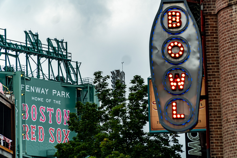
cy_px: 79
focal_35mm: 158
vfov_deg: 8.7
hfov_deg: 13.0
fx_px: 1037
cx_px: 118
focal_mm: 105
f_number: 4
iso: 100
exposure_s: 1/125
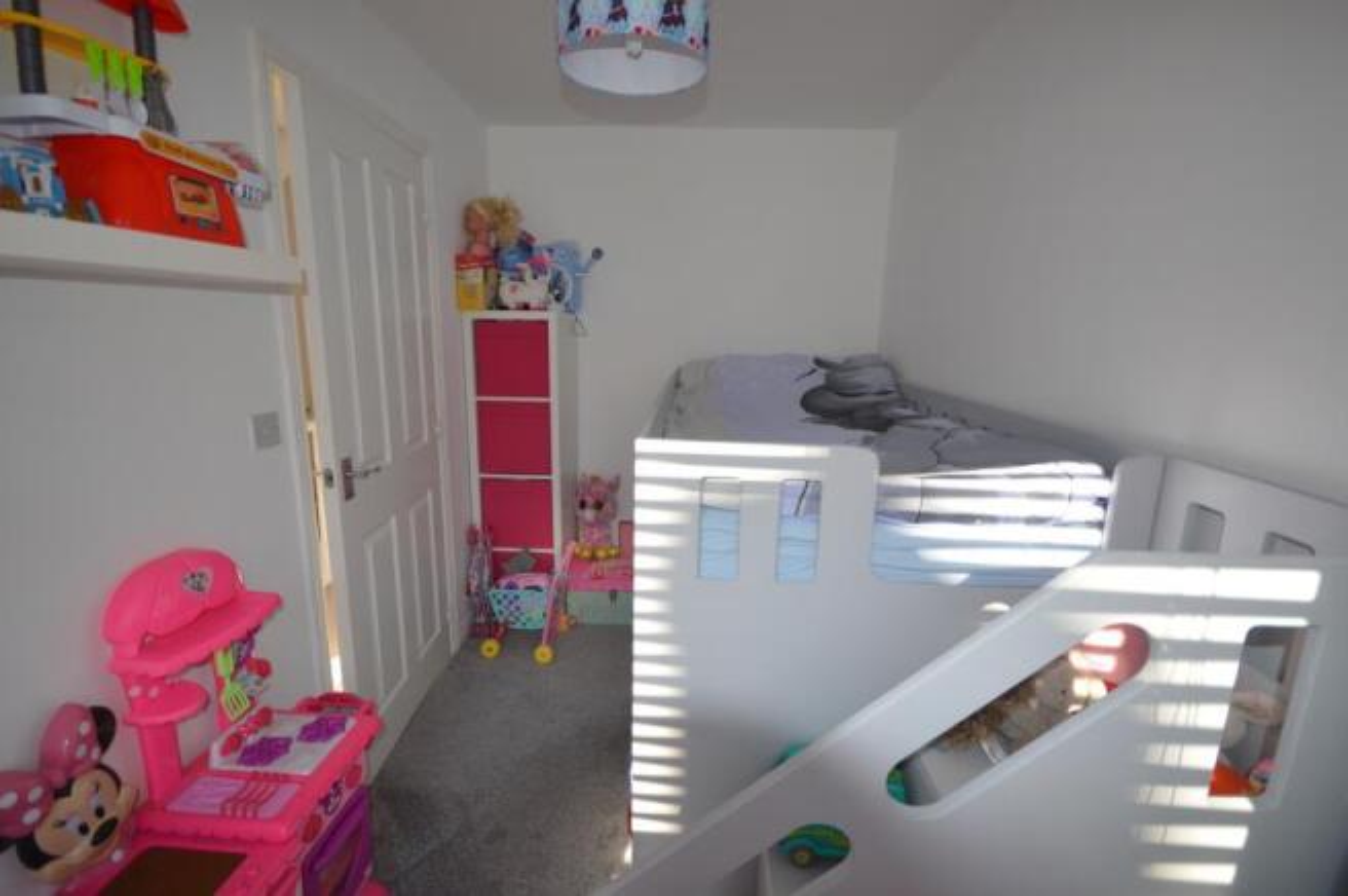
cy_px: 448
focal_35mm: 15
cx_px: 674
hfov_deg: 100.4
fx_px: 561
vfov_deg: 77.2
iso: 160
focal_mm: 10
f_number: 4
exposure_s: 1/125
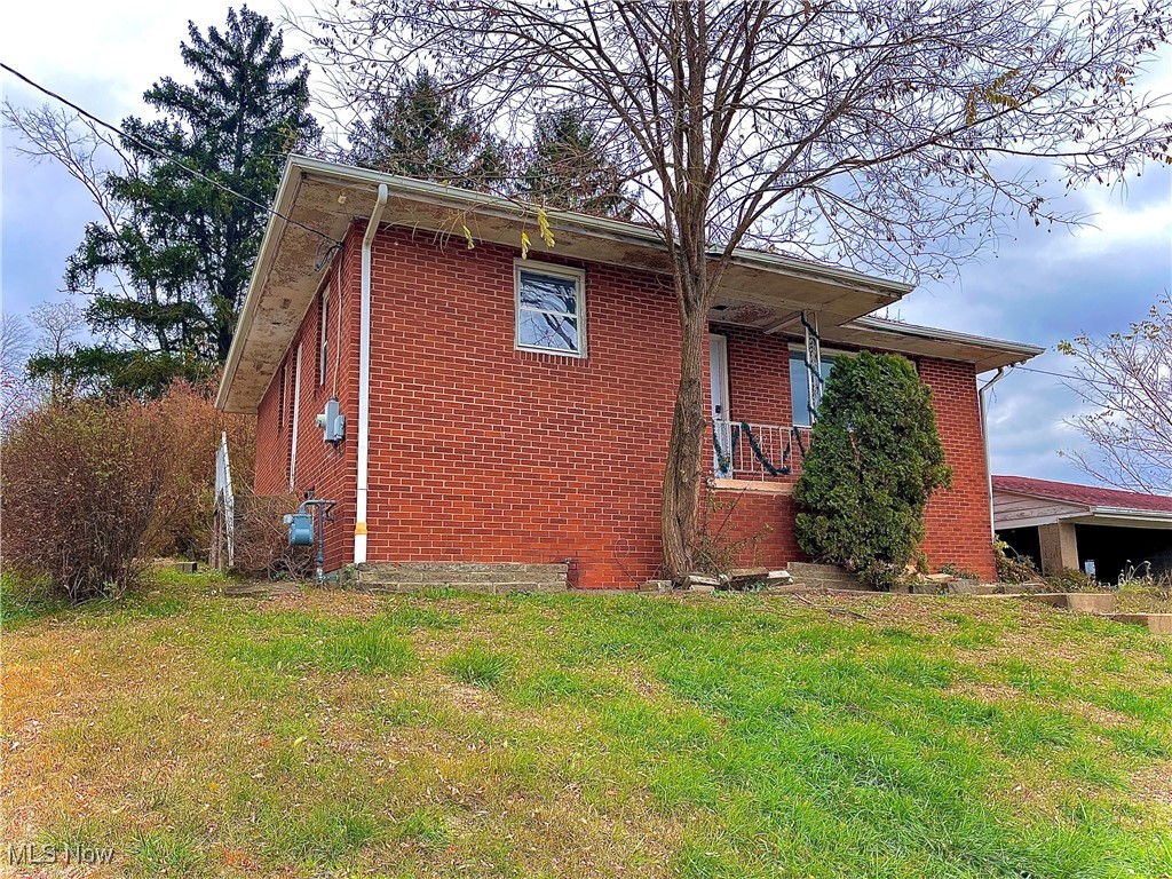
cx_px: 586
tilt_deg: +11.2
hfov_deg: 67.3
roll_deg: +1.4
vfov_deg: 53.1
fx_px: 880
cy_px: 440
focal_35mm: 26
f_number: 1.6
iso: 50
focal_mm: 5.1
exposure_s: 1/459
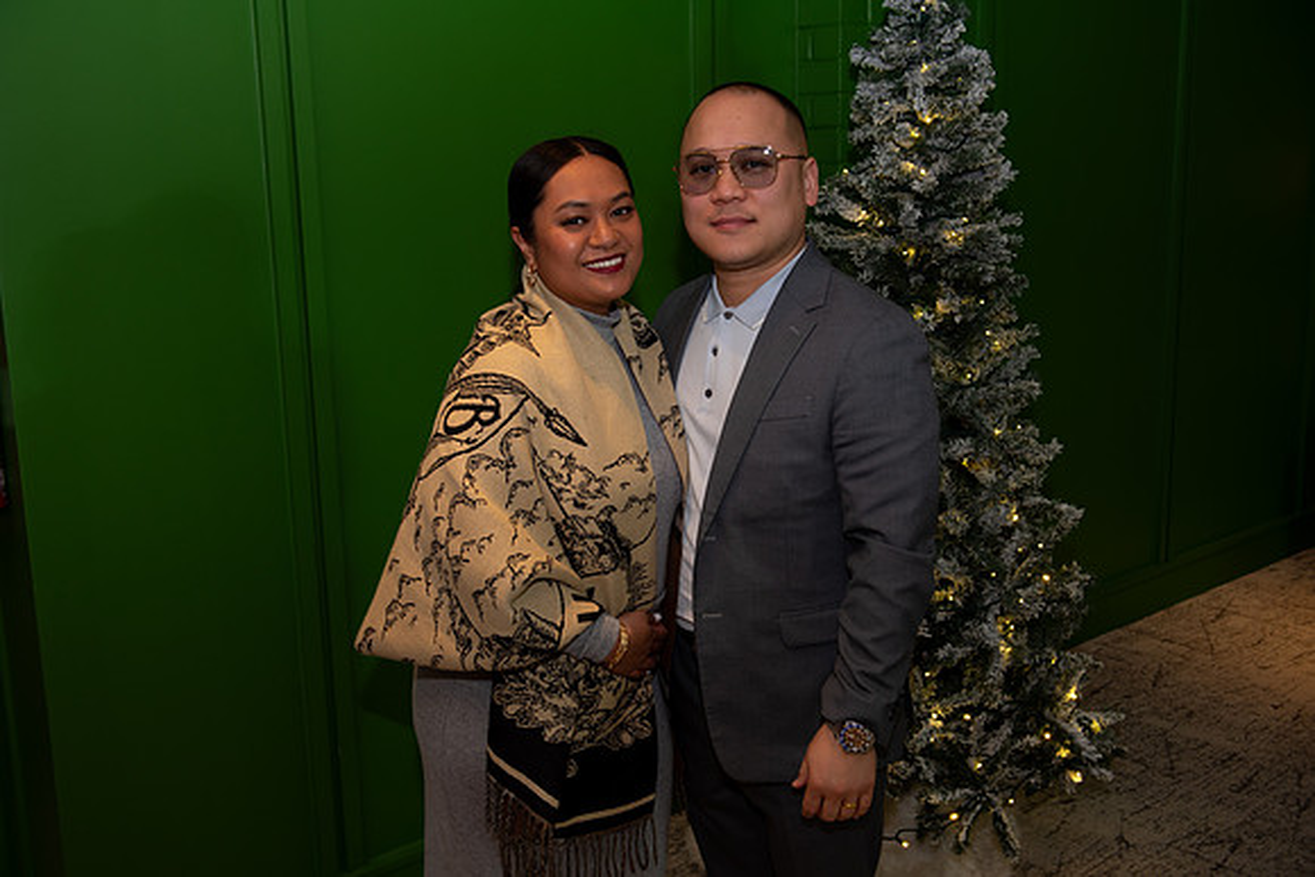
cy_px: 438
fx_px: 1388
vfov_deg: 35.1
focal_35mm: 38
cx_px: 658
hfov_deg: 50.7
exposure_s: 1/40
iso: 400
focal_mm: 38
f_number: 5.6
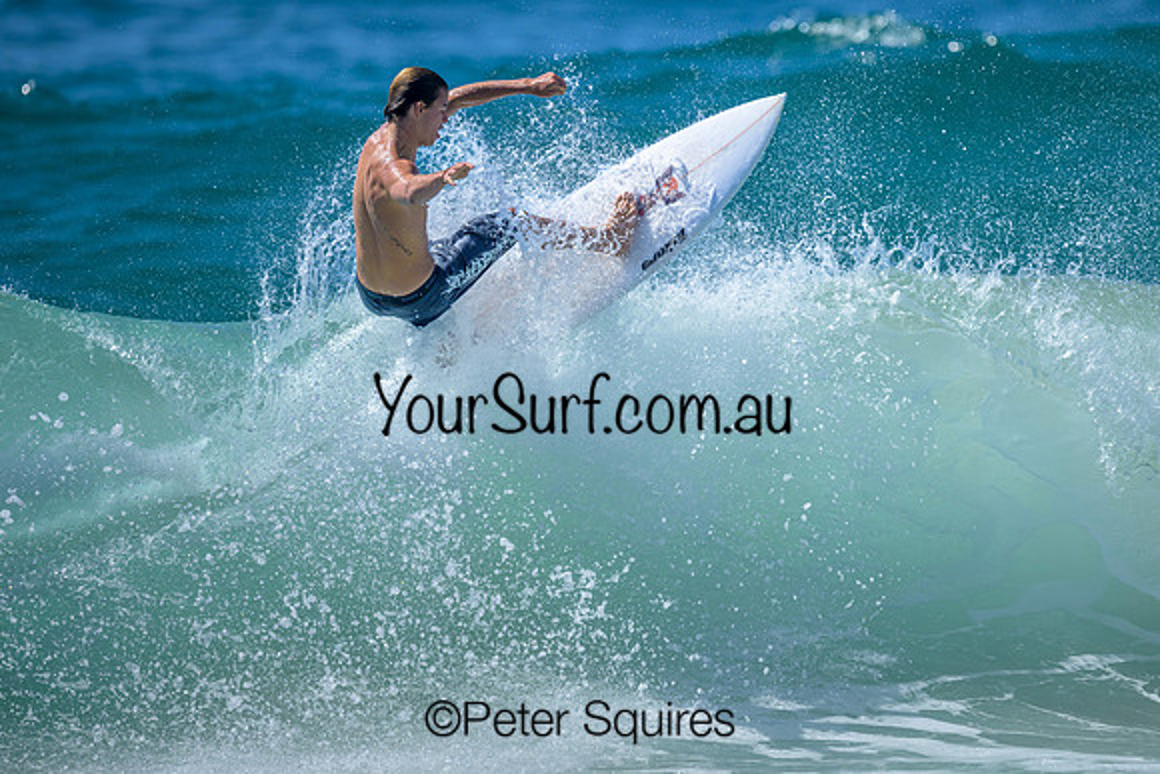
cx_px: 666
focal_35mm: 943
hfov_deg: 2.2
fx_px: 30391
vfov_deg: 1.5
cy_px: 336
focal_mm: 800
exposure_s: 1/2500
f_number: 6.3
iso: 320
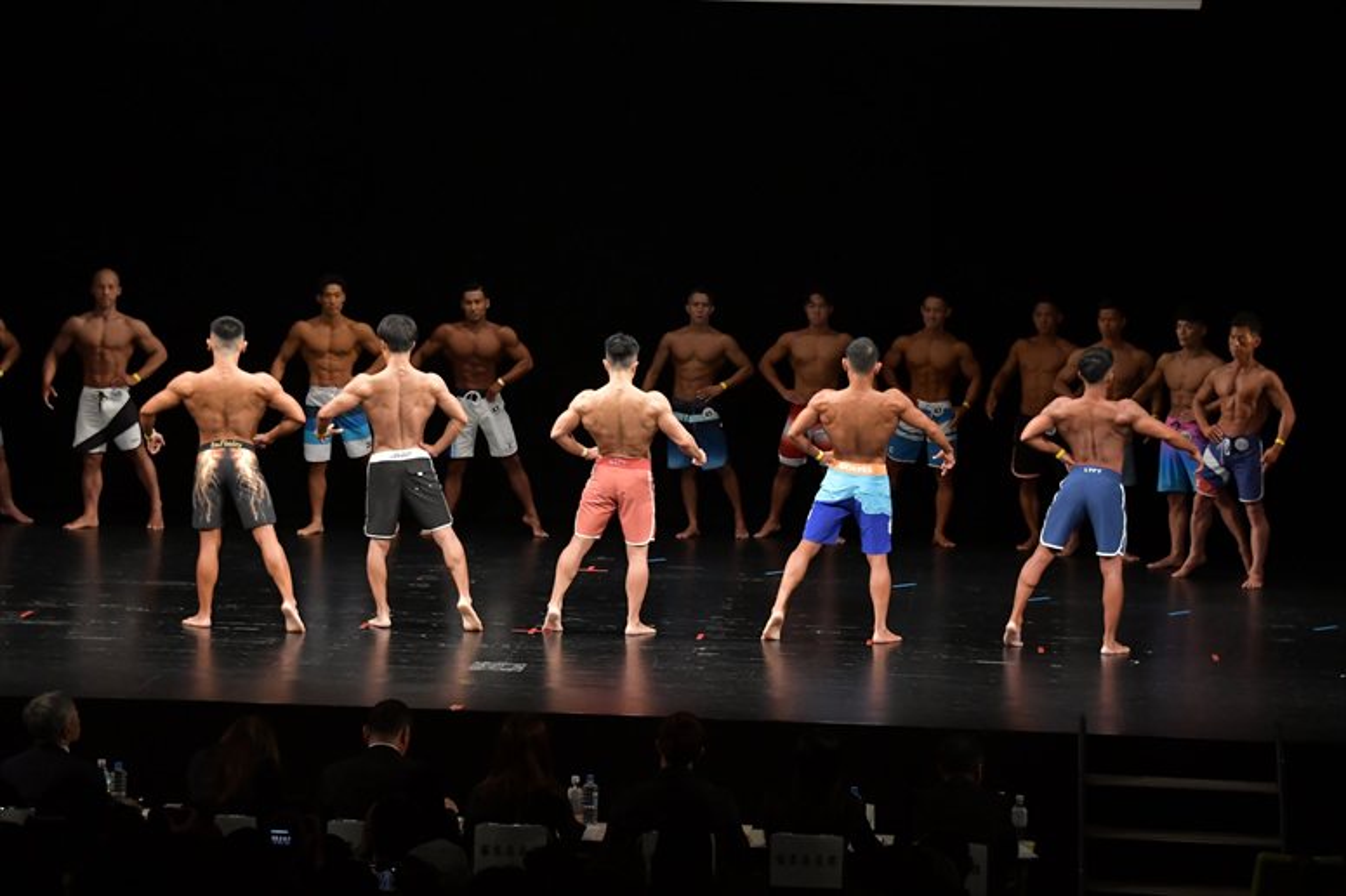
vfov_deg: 11.7
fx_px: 4372
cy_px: 448
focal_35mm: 117
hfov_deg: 17.5
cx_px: 673
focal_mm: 78
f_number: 5.6
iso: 3200
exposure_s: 1/400
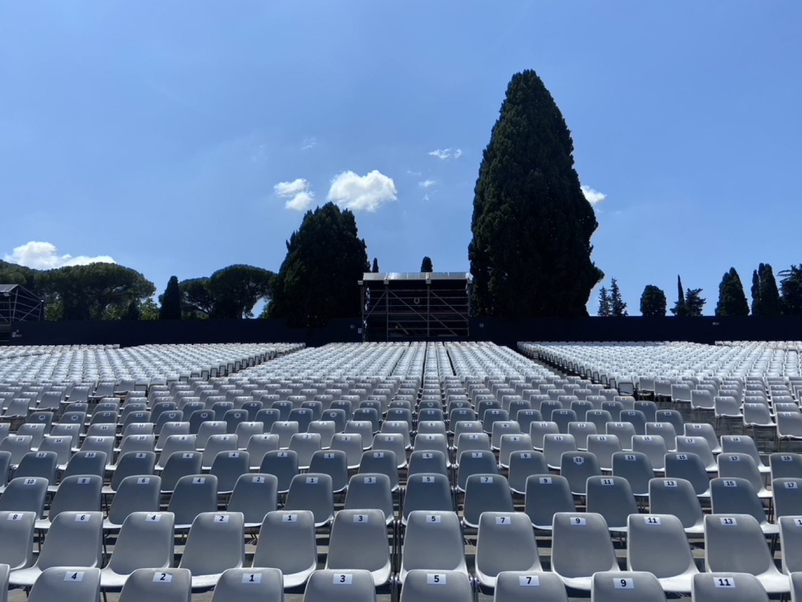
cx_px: 409
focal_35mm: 27
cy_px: 301
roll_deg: -0.7
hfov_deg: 65.3
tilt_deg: +11.3
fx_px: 626
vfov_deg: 51.4
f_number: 1.8
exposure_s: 1/4115
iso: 32
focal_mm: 4.25
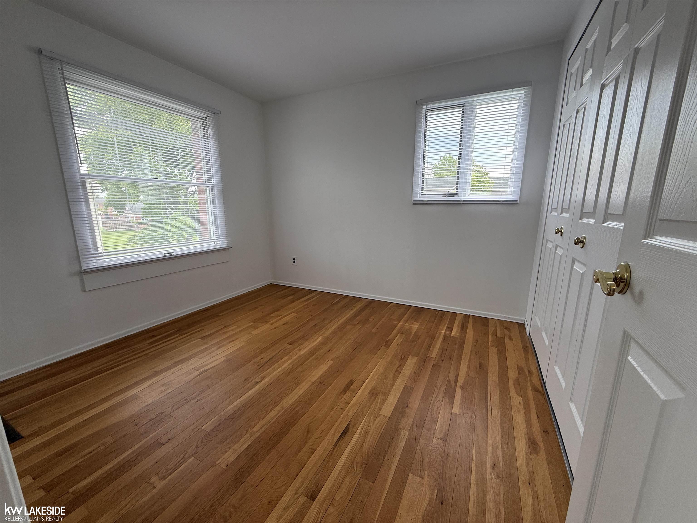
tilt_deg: -10.5
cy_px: 262
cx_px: 348
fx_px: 282
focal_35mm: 14
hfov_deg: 102.1
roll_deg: +0.2
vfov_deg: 85.7
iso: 64
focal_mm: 2.22
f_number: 2.2
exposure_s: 1/144
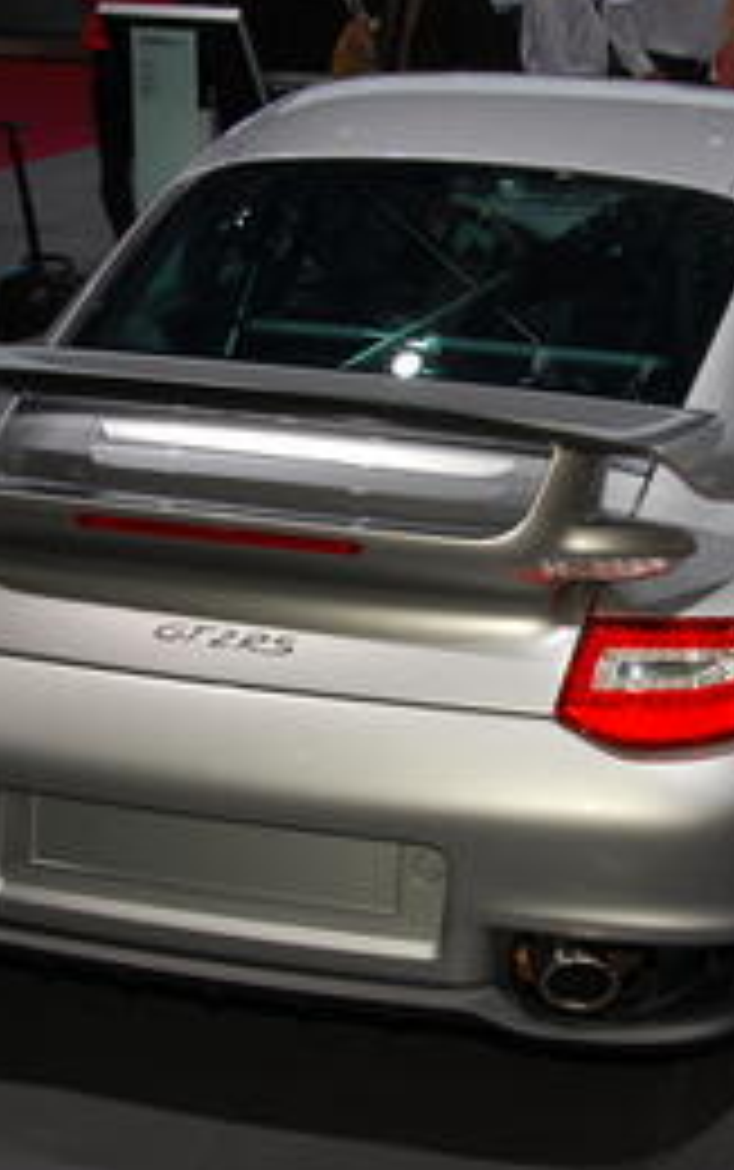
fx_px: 1948
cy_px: 576
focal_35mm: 61
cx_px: 513
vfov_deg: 33.5
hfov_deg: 21.2
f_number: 6.3
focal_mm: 26
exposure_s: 1/160
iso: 200
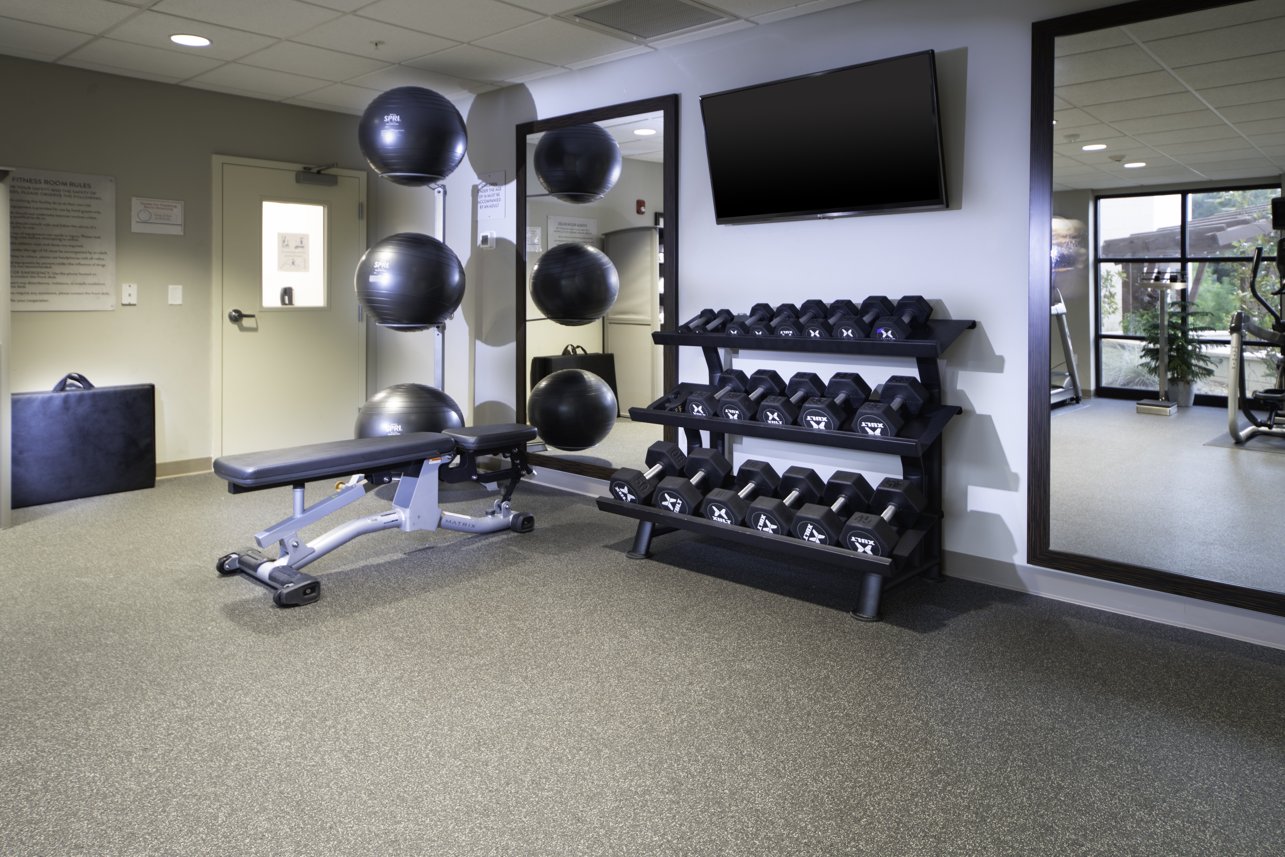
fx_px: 857
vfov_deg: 53.1
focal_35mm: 24
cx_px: 642
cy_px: 428
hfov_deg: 73.7
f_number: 5.6
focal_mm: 24
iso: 100
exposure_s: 1.3
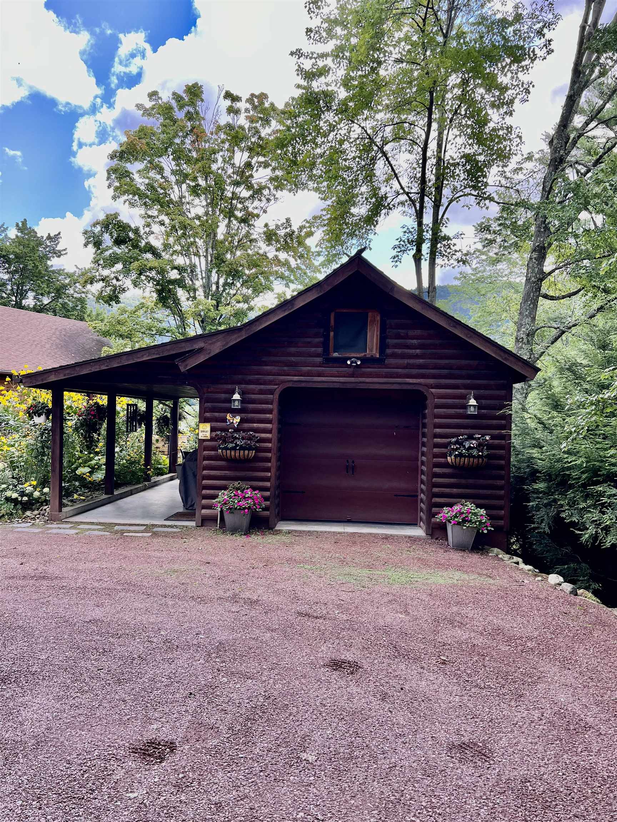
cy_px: 411
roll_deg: -1.4
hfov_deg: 53.1
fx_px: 618
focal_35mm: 26
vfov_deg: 67.3
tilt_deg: +1.1
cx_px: 308
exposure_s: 1/572
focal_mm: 5.7
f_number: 1.5
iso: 50
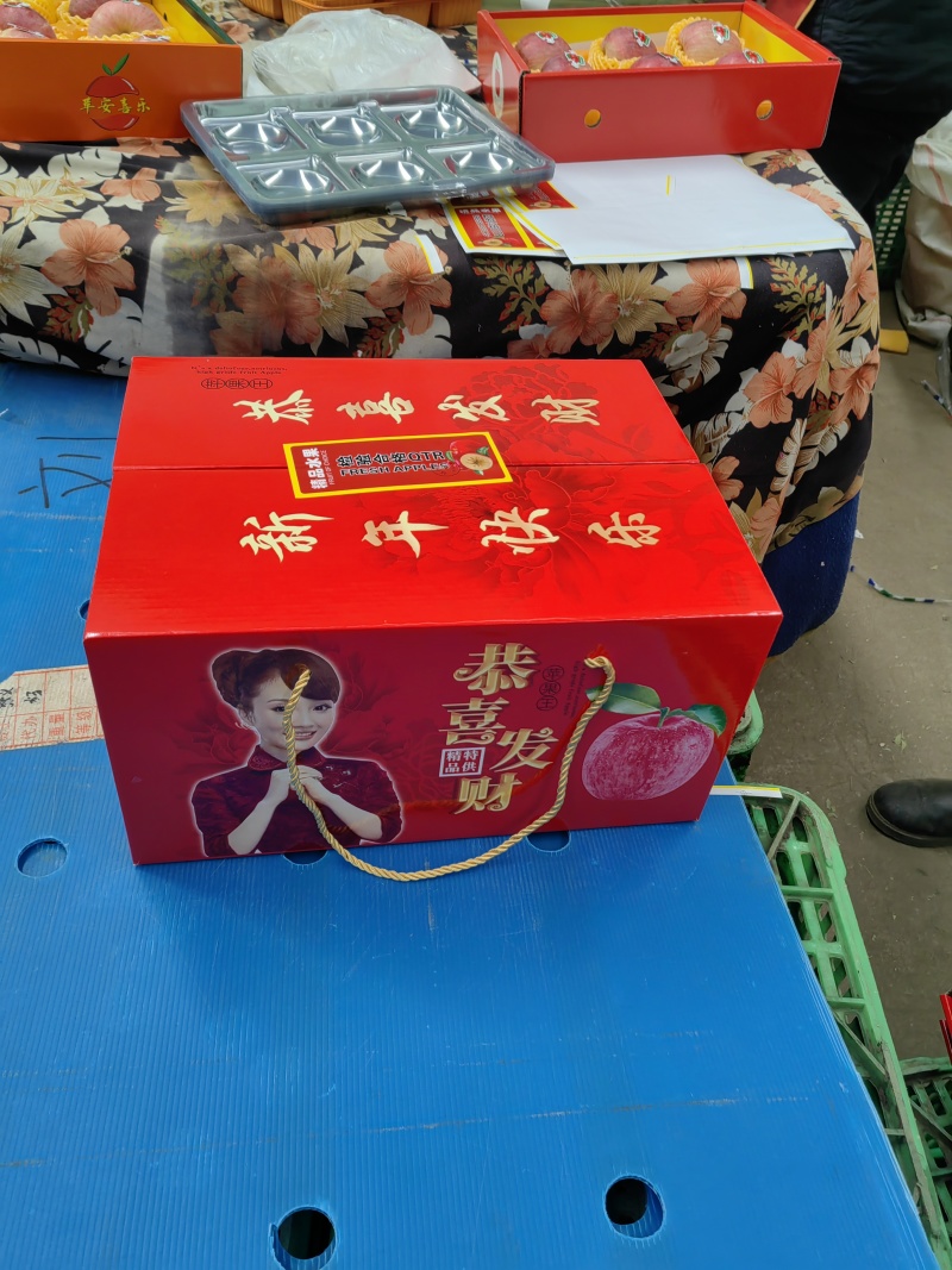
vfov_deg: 65.3
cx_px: 476
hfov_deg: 51.3
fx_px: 990
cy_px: 635
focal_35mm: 27
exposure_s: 1/100
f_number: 1.8
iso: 160
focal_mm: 5.54
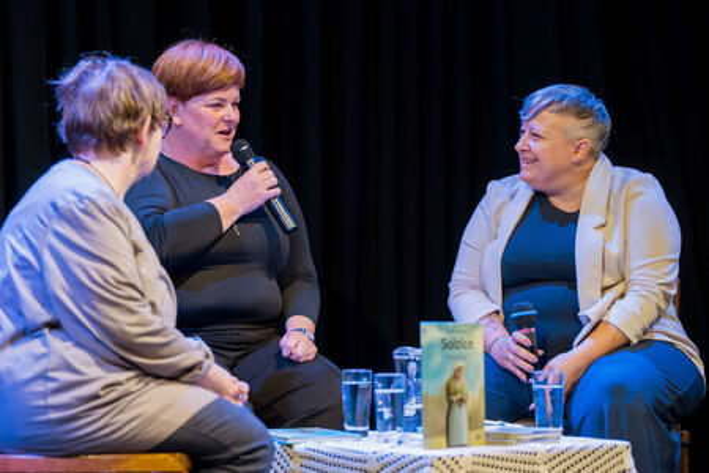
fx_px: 2048
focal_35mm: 104
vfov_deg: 13.2
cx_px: 354
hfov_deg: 19.6
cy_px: 236
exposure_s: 1/250
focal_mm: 104
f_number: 2.8
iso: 1000
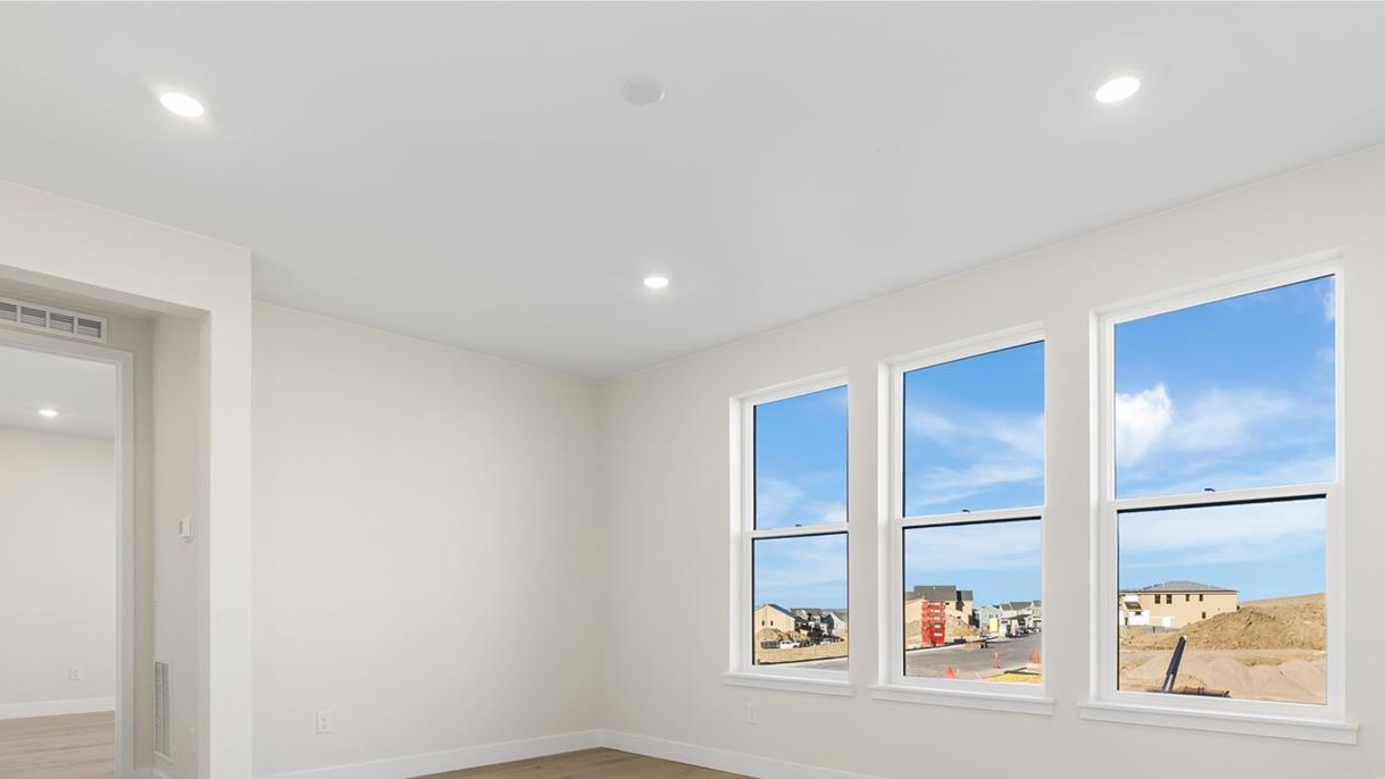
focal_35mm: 22
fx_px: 808
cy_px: 605
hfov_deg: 81.2
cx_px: 669
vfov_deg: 49.0
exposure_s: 1/60
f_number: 8
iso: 400
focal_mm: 16
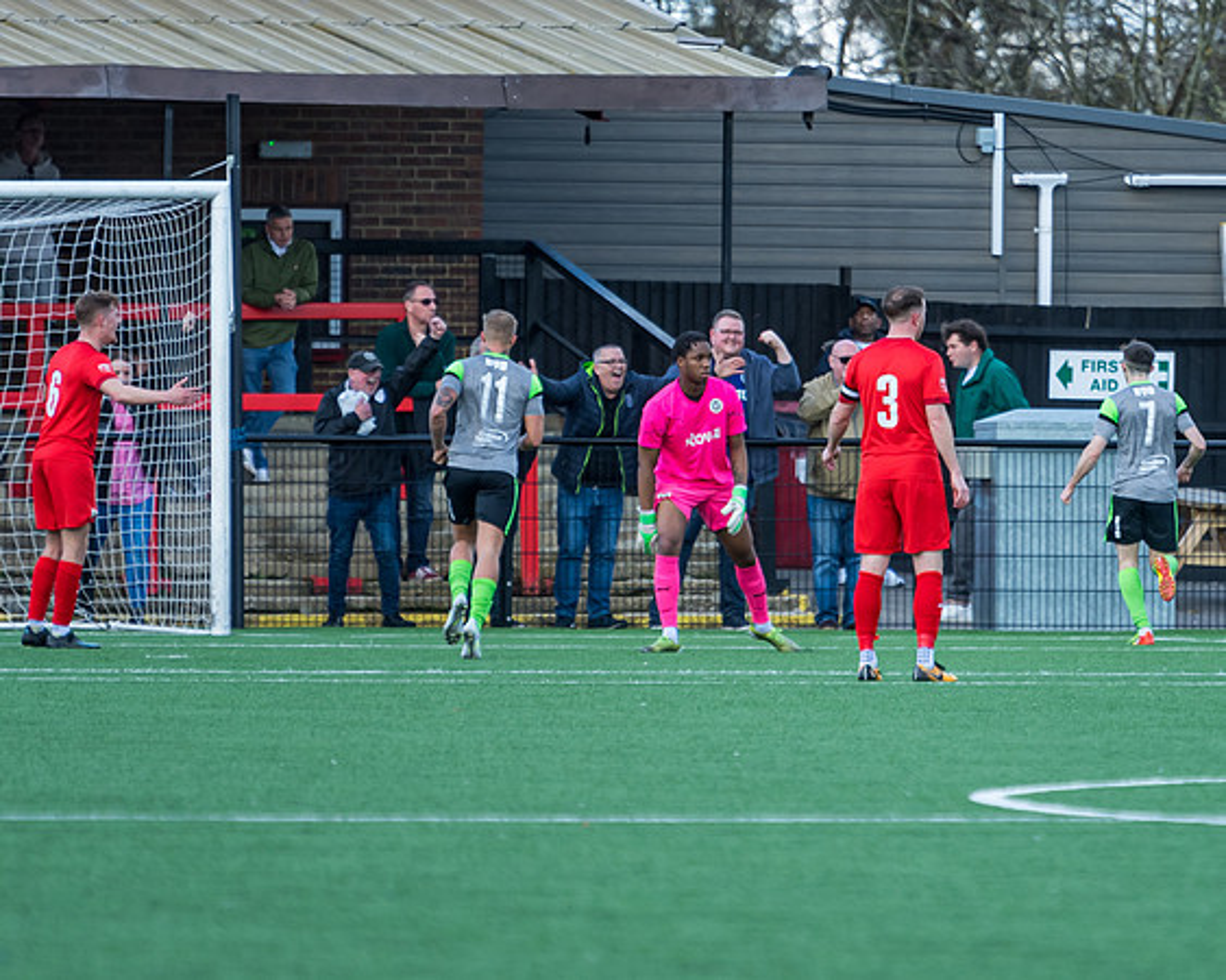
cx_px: 814
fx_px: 18996
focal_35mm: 524
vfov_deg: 3.0
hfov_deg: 3.7
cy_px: 530
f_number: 4
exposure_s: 1/800
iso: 400
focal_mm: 280
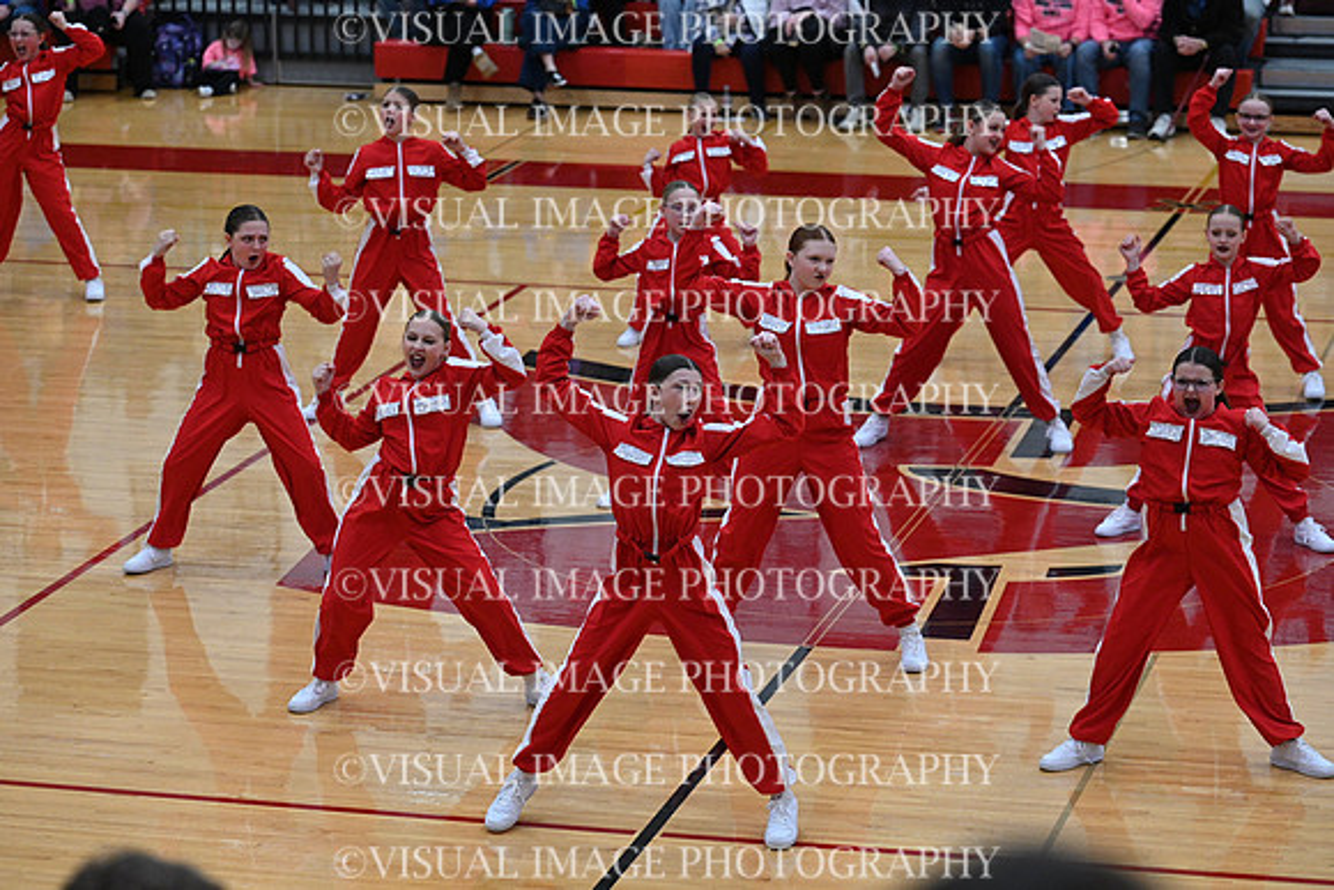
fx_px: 4262
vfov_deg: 11.9
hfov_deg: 17.8
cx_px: 667
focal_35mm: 115
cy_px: 445
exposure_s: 1/400
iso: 4000
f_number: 4
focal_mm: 115
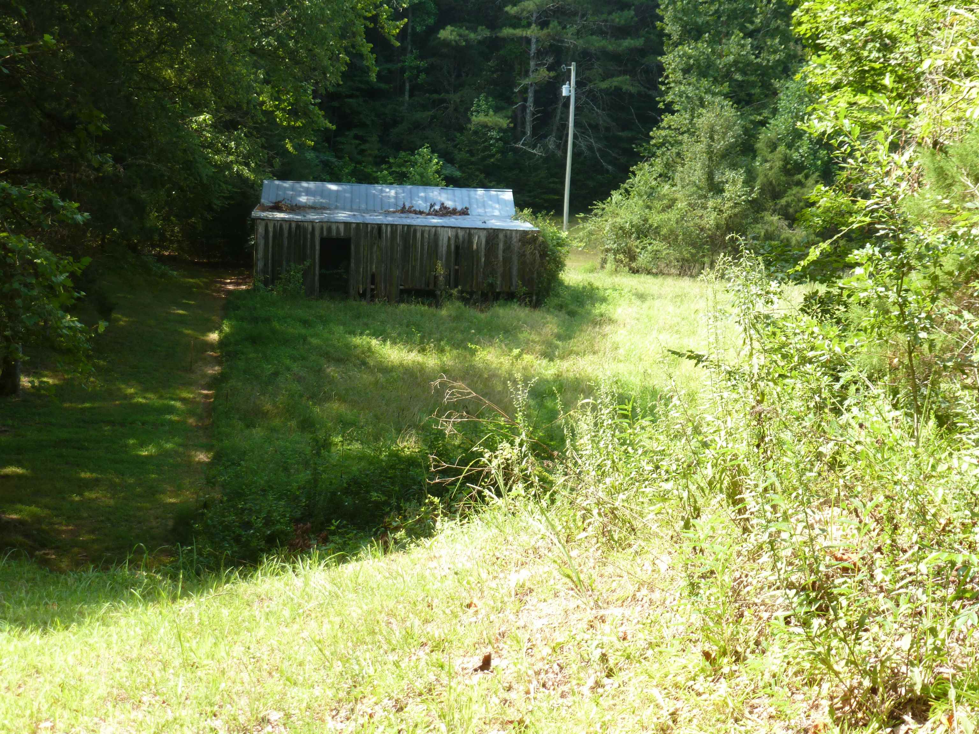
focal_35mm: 61
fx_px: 1725
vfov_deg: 24.0
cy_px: 367
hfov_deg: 31.7
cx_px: 490
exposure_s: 1/80
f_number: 4.5
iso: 100
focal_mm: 10.9
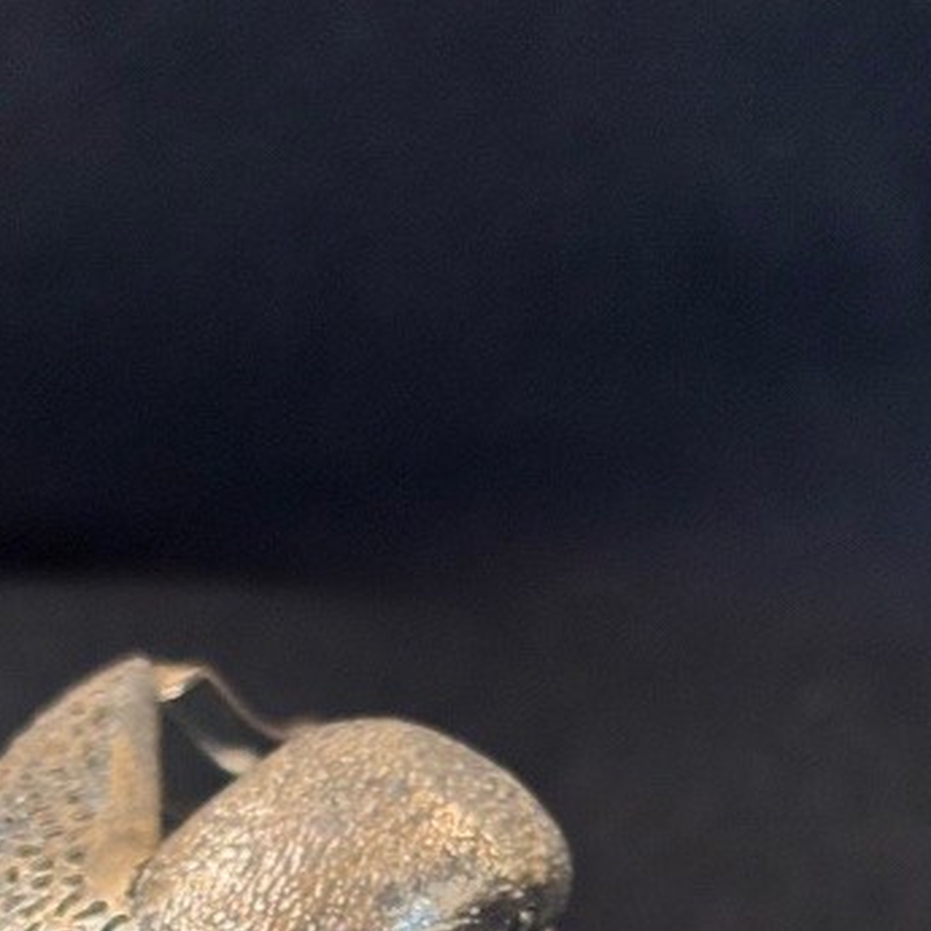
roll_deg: +1.3
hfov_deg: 10.9
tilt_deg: -39.8
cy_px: 1266
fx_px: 4869
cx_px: 246
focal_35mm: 160
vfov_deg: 10.6
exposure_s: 1/33
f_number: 1.6
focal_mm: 5.96
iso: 125
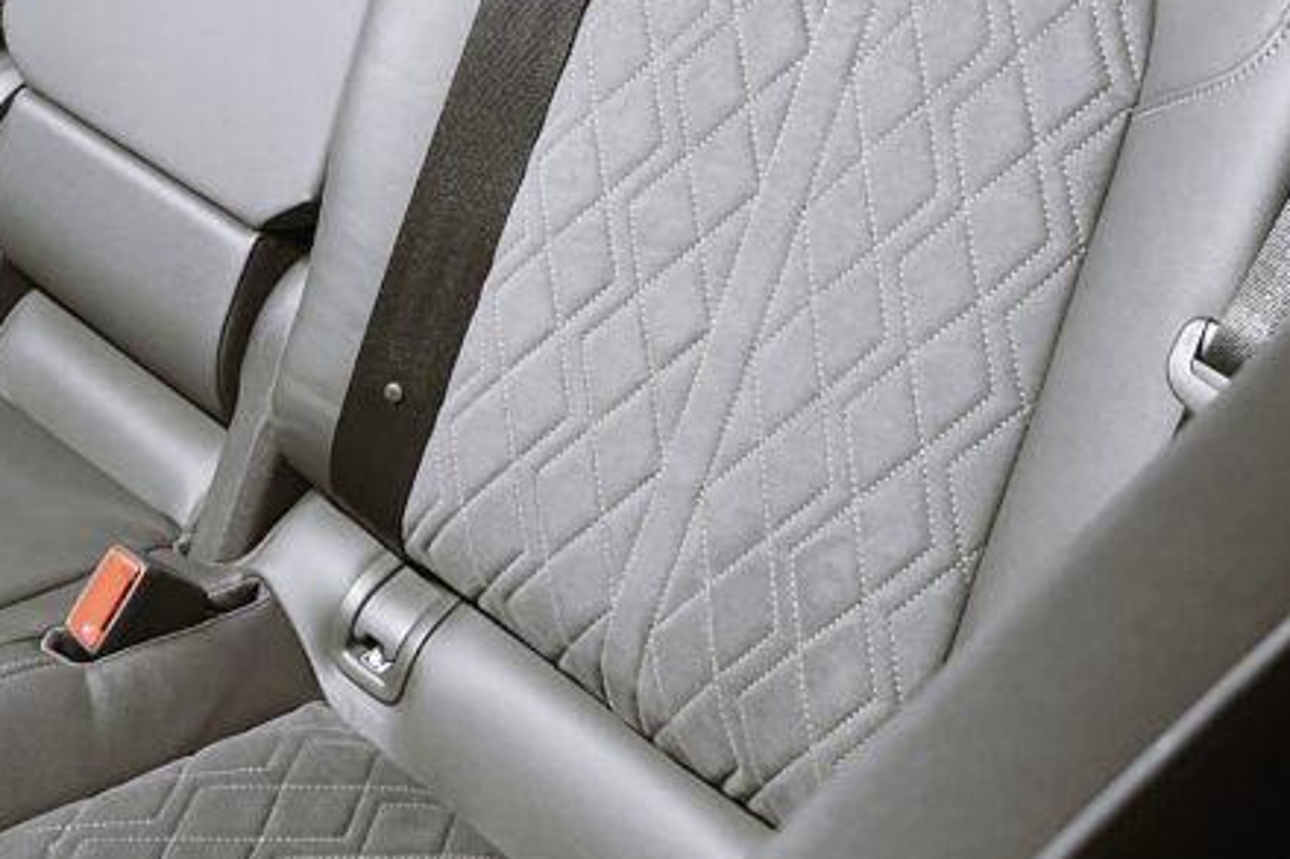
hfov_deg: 31.6
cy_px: -129
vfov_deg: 20.4
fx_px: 2257
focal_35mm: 63
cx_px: 410
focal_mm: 5.7
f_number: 1.5
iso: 250
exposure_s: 1/60
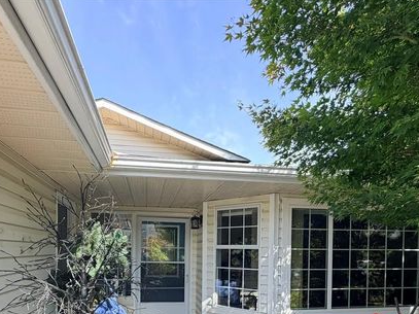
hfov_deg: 76.3
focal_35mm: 22
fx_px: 266
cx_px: 193
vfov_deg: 57.3
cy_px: 243
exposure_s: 1/359
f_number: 2.2
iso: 50
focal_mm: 2.22
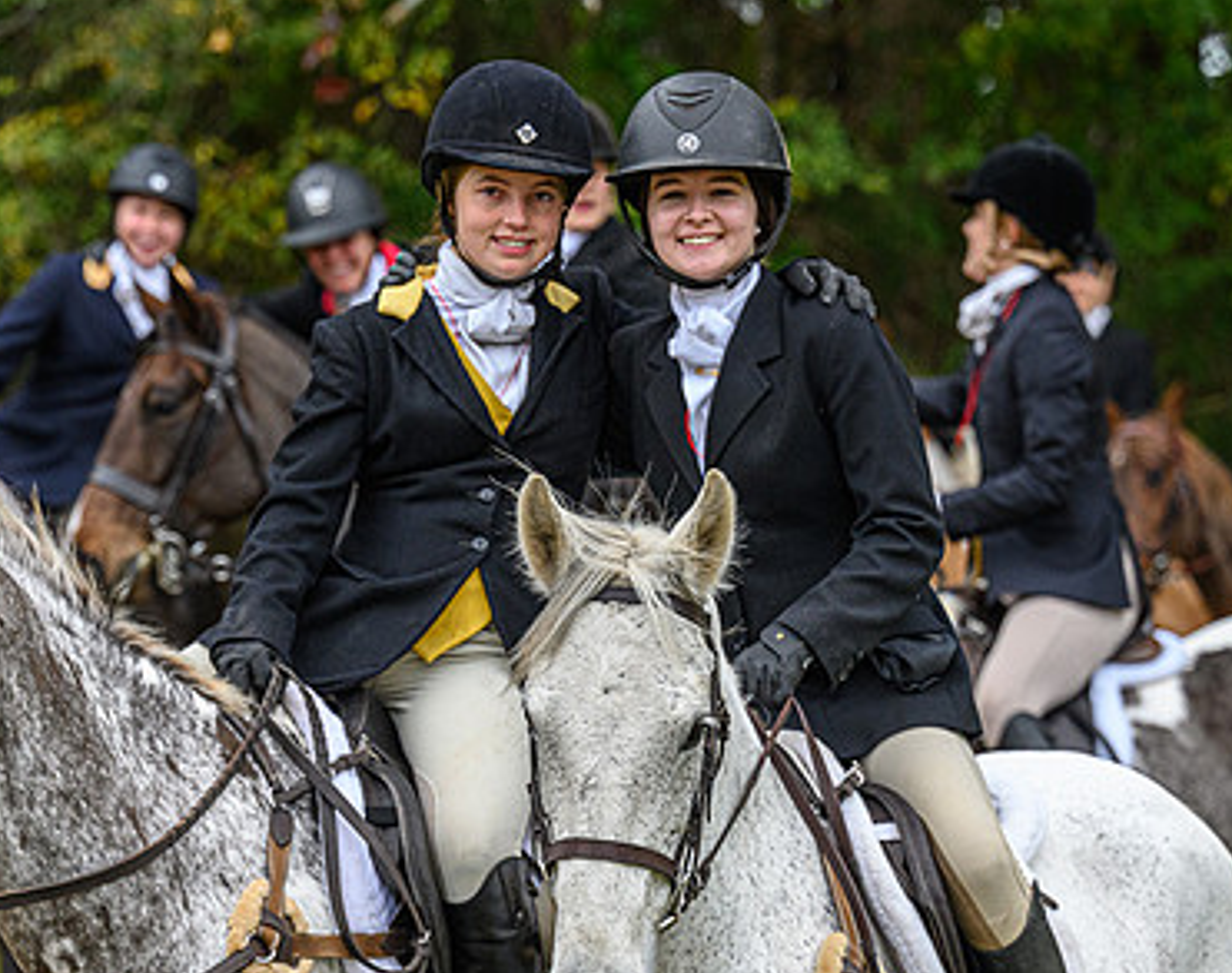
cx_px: 403
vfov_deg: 8.2
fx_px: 6821
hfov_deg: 10.3
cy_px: 687
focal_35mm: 188
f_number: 3.2
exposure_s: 1/1000
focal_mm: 99
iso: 1250
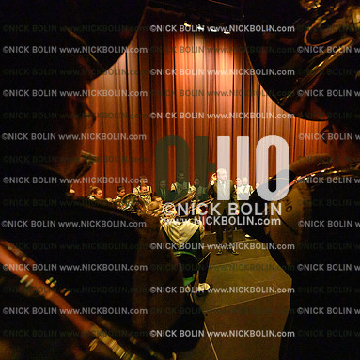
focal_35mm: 18
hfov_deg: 79.4
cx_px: 222
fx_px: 212
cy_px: 181
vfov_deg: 80.7
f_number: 2.8
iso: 25600
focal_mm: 14
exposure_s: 1/320
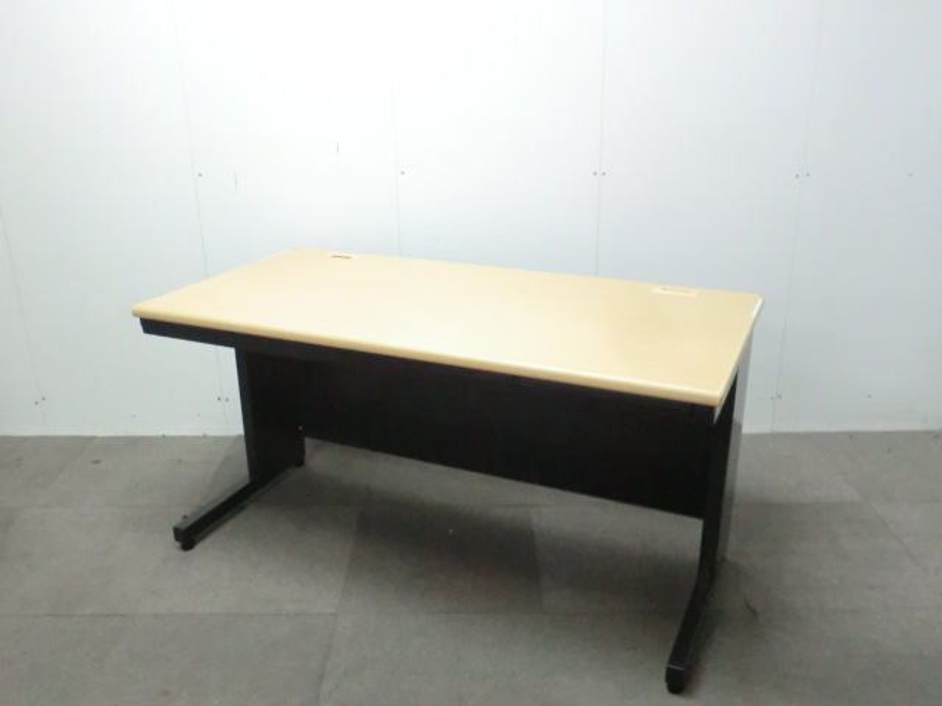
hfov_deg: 56.8
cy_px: 353
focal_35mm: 32
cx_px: 471
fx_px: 871
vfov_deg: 44.2
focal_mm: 5.8
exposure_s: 1/50
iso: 800
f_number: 3.5
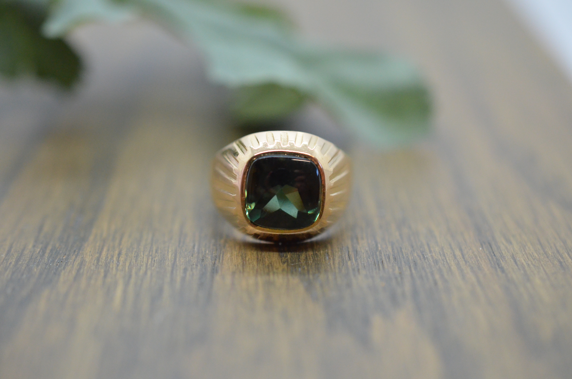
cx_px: 286
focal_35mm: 60
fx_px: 951
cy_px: 190
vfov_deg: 22.5
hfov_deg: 33.5
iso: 2500
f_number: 4
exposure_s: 1/1250
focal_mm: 40
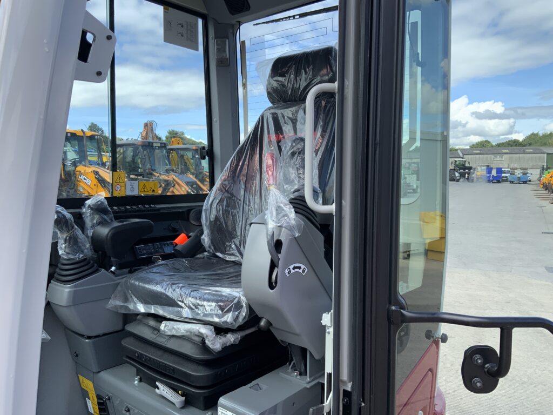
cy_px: 208
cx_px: 276
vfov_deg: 48.2
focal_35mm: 29
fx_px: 463
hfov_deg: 61.7
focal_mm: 3
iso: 16
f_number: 1.8
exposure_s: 1/691
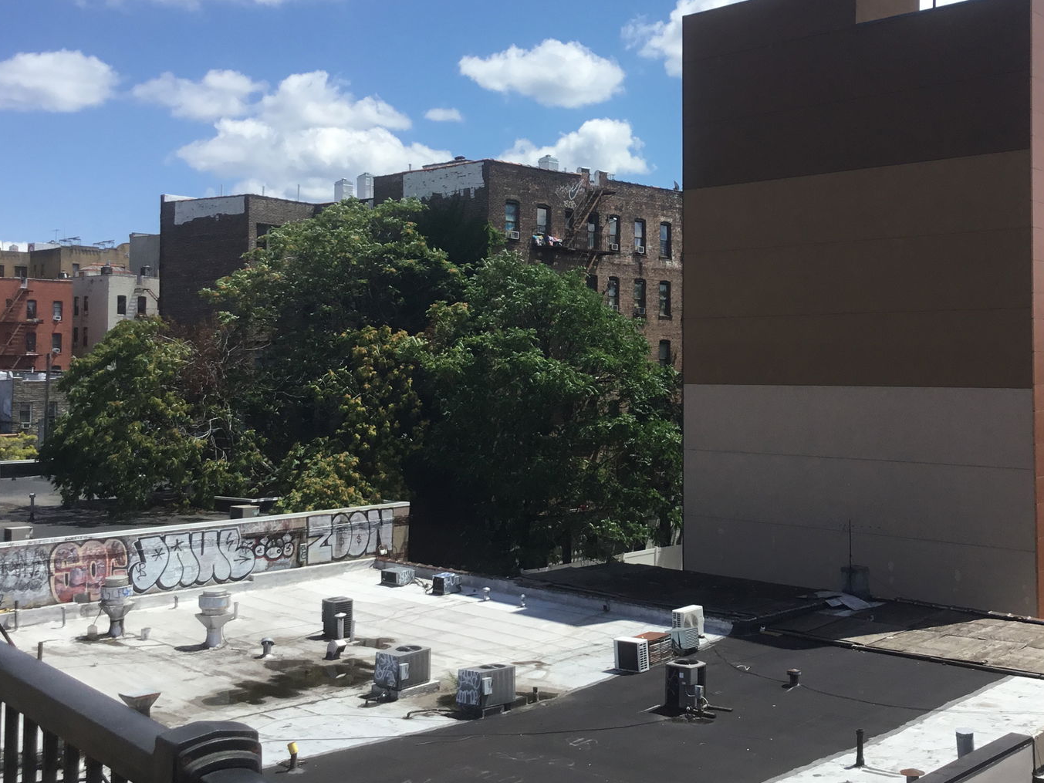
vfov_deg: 32.8
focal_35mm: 44
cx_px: 672
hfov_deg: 42.5
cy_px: 308
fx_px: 1327
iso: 25
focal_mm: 3.3
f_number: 2.4
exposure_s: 1/1253
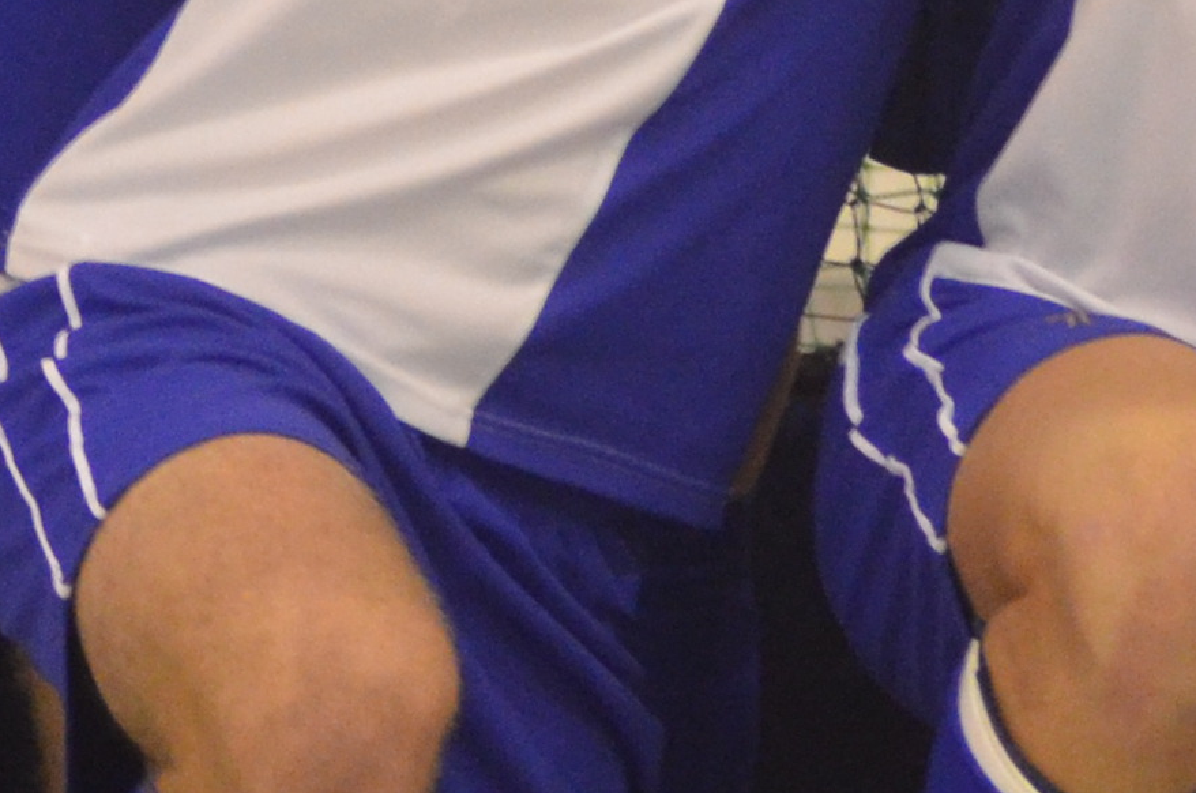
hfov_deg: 4.5
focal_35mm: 463
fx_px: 15347
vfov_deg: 2.9
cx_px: 1163
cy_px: -655
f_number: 4.2
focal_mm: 55
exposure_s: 1/60
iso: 1600
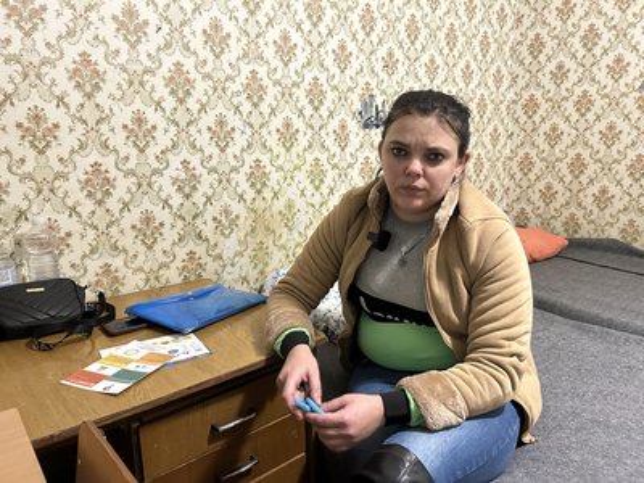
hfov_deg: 67.3
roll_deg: +1.6
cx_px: 322
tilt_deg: -12.0
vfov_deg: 53.1
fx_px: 484
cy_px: 242
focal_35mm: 26
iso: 500
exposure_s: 1/25
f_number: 1.5
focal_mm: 5.7
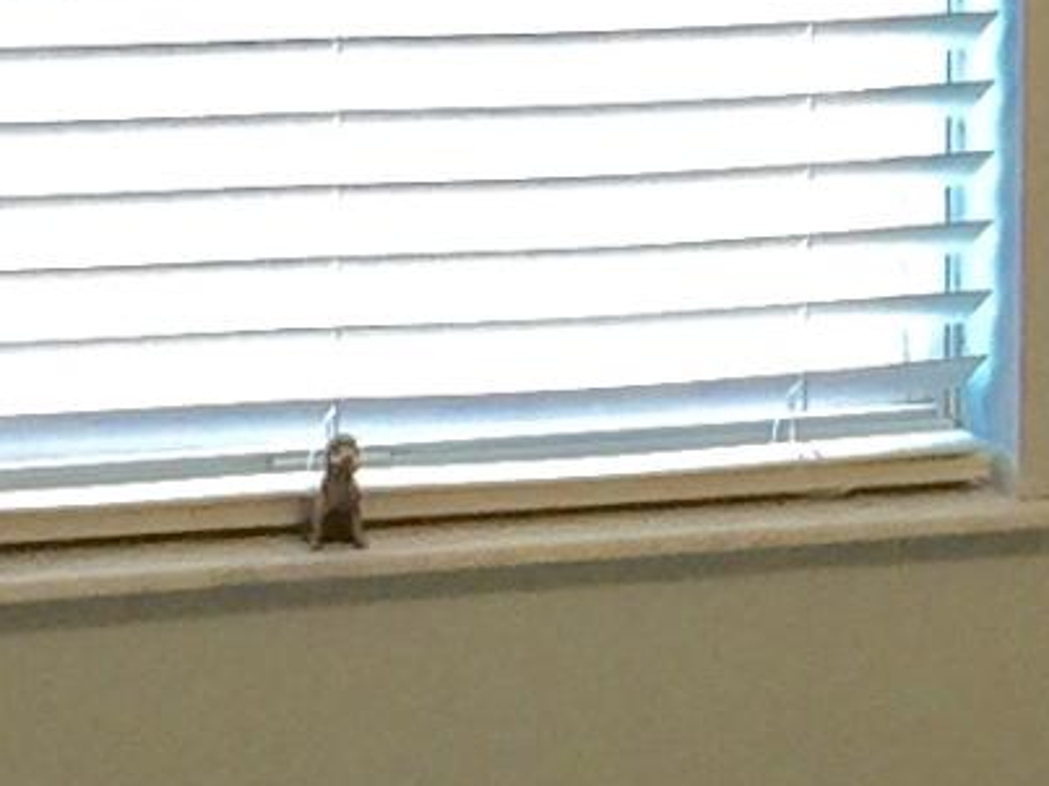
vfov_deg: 6.9
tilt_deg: -10.3
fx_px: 6544
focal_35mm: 216
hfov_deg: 9.1
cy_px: 328
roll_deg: -1.1
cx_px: 1130
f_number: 2.2
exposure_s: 1/15
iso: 50
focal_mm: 4.15
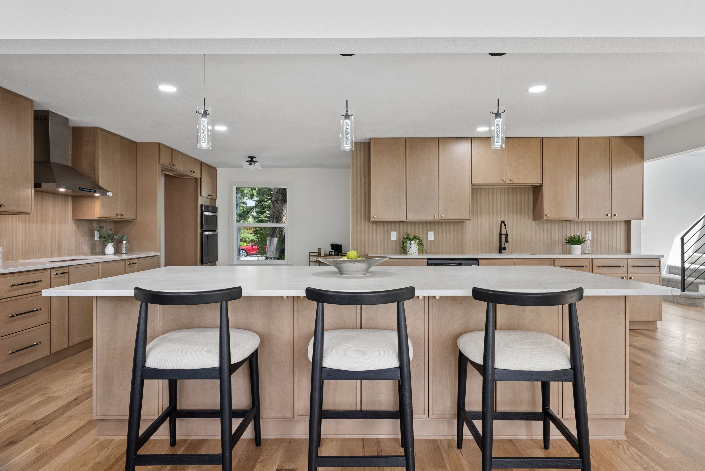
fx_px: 411
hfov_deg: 81.2
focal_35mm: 21
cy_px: 236
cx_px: 352
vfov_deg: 59.6
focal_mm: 21
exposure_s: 1/60
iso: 800
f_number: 8
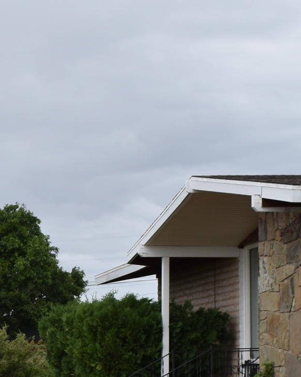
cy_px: 383
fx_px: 1415
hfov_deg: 11.9
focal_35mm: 127
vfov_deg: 14.9
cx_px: -55
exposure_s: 1/250
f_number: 8
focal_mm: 22
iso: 100
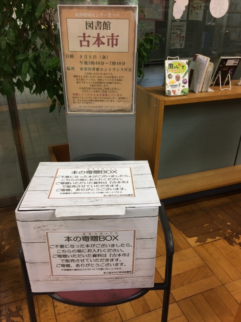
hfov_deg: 48.2
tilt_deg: -25.7
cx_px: 120
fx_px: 269
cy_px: 161
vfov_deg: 61.7
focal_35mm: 29
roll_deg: +0.0
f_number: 2.2
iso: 80
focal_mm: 4.15
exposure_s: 1/30
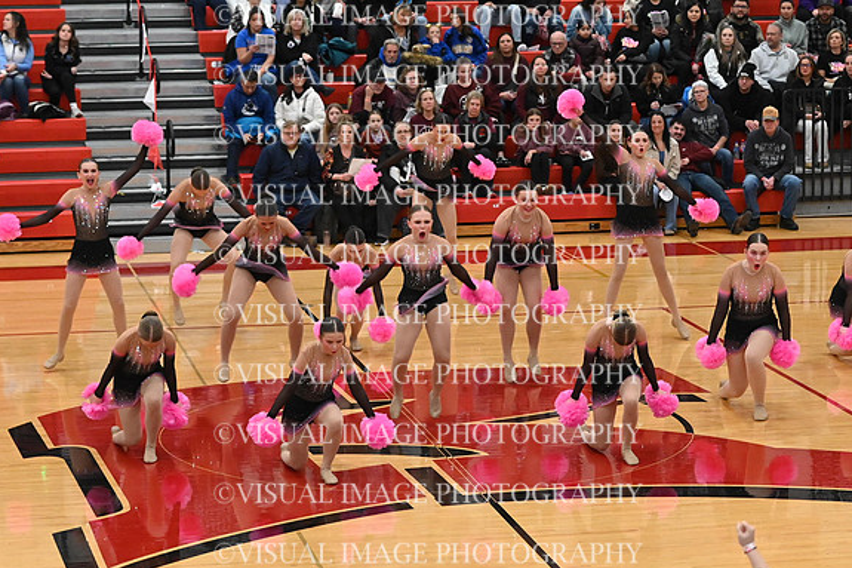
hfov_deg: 19.3
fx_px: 2508
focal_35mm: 106
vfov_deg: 12.9
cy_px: 284
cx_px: 428
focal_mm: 70
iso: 8000
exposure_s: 1/400
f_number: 4
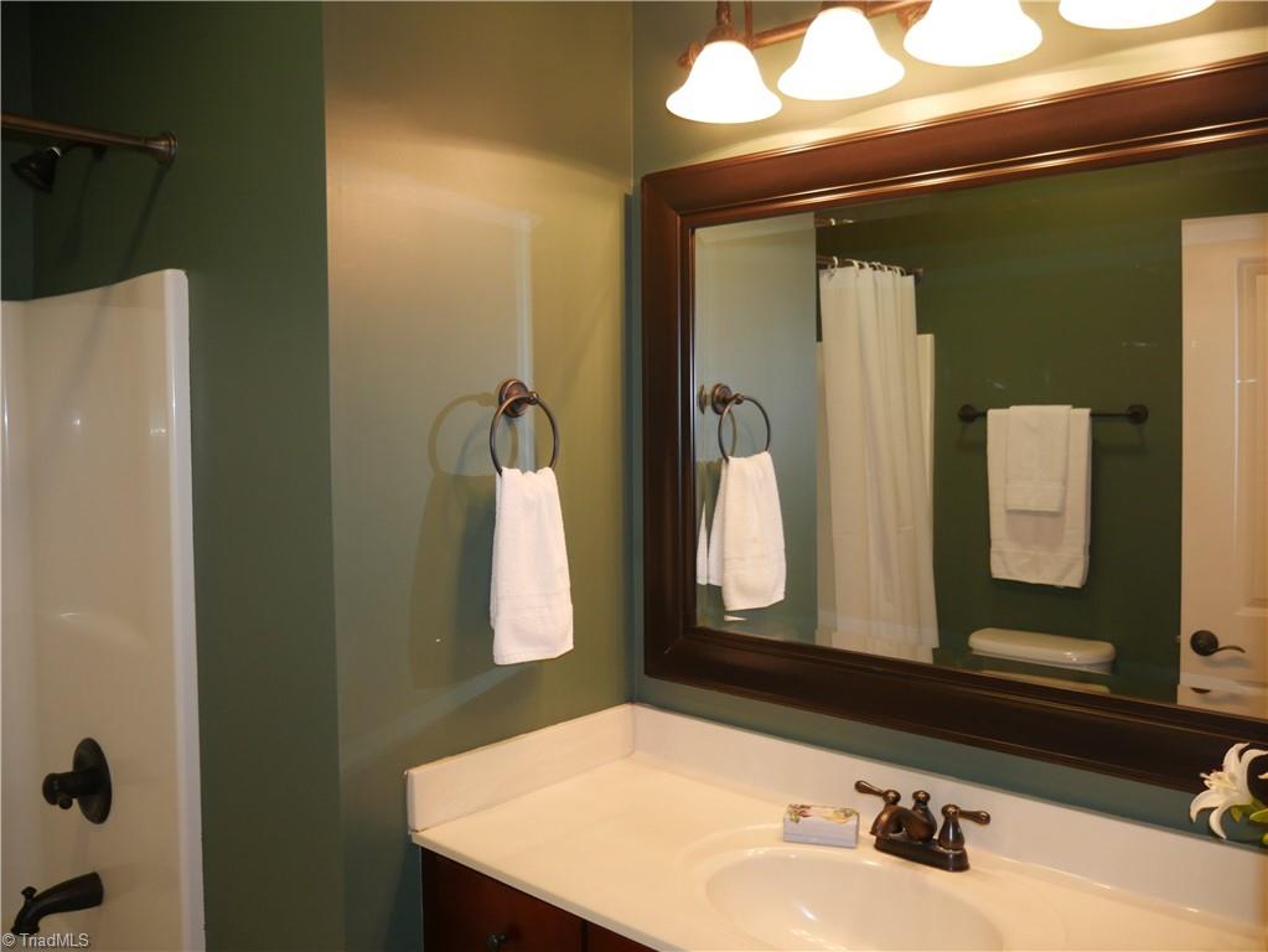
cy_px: 476
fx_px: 1026
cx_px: 634
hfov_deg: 63.4
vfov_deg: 49.8
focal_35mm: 28
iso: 800
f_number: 3.5
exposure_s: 1/60
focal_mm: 14
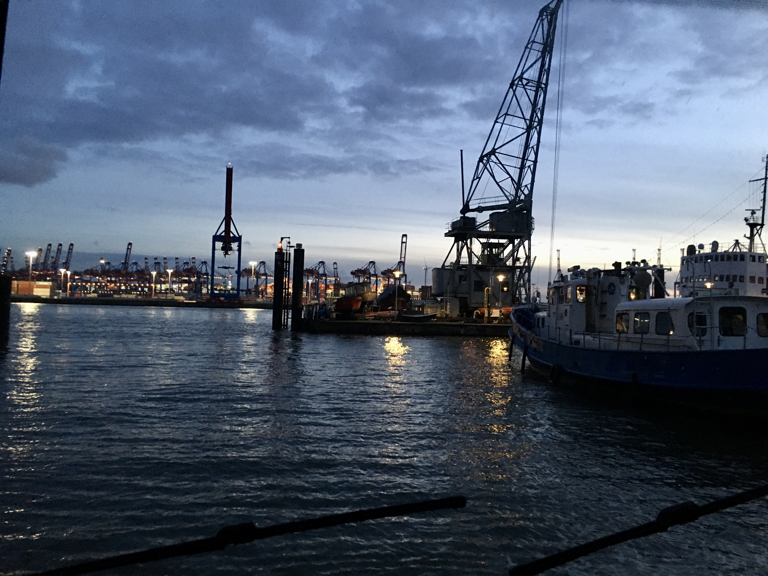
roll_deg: -2.5
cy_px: 288
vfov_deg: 48.2
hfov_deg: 61.7
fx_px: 643
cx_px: 384
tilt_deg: +3.2
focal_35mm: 29
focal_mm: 4.15
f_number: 2.2
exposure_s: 1/8
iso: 125
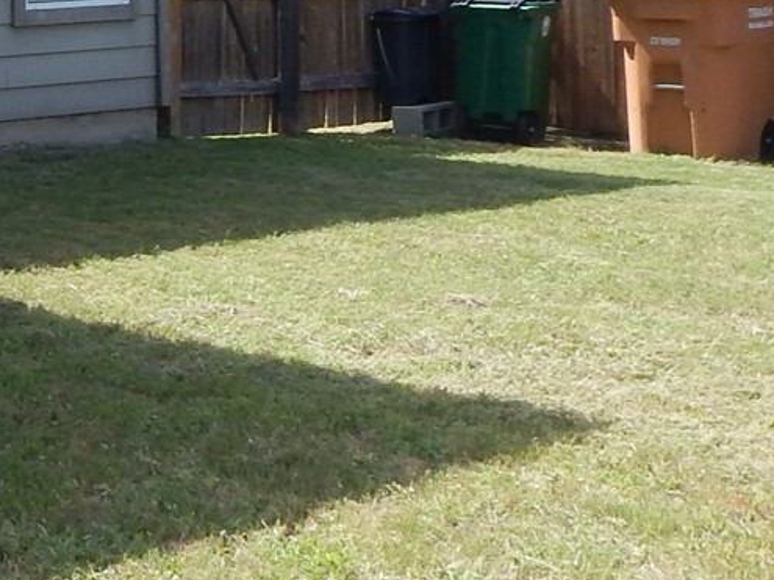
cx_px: -727
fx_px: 2034
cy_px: -36
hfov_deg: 16.8
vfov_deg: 15.8
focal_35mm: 91
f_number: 3
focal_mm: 4
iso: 125
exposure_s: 1/800
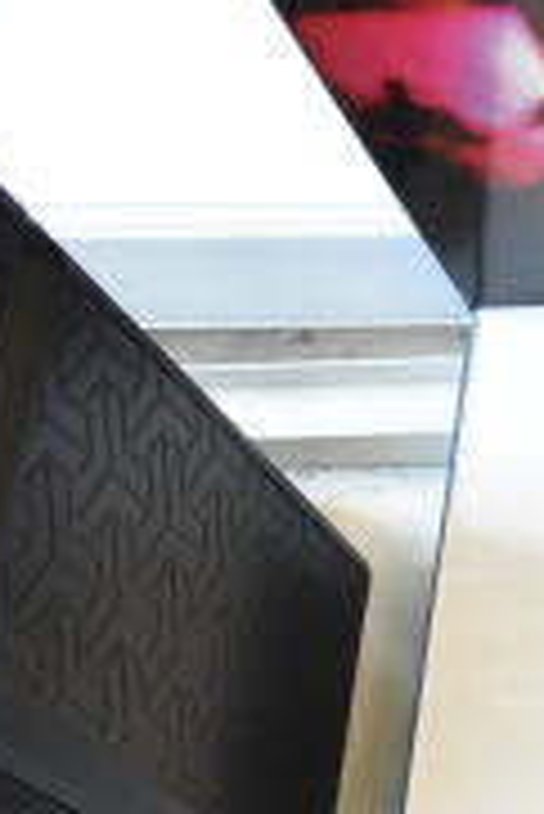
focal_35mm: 91
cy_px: 398
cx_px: 1241
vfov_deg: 22.4
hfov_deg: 12.4
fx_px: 2059
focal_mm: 18
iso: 1600
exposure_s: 1/80
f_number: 4.5
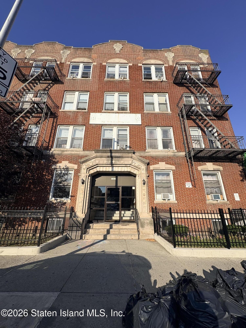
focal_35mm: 14
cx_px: 123
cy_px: 164
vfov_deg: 102.1
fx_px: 133
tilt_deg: +19.4
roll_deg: +0.1
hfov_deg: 85.7
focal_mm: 2.22
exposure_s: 1/3106
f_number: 2.2
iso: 50
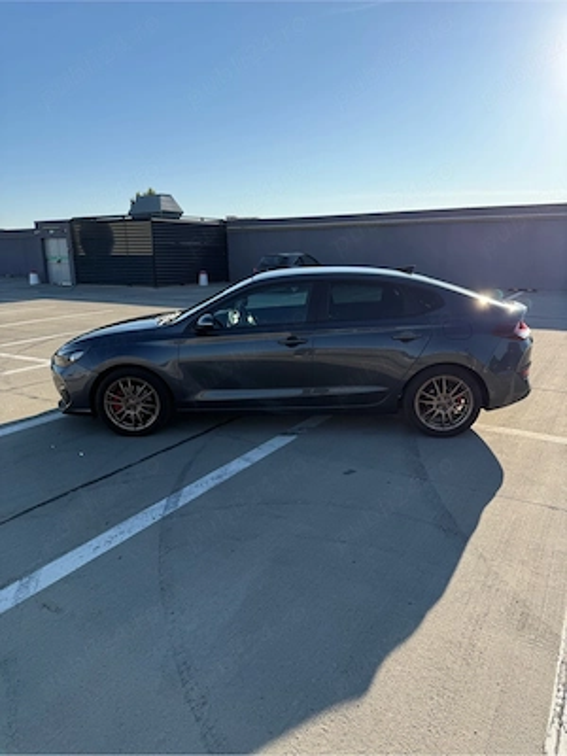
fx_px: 524
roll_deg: +0.6
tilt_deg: -12.0
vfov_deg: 71.6
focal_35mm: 24
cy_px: 378
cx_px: 284
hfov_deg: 56.8
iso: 100
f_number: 1.78
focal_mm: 6.76
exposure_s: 1/4673
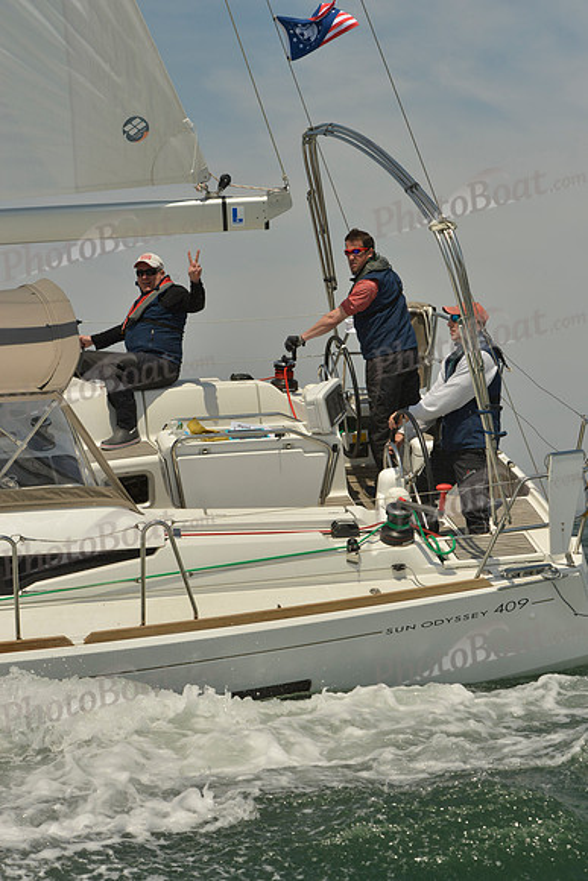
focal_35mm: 78
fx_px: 1910
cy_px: 440
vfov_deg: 26.0
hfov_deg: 17.5
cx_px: 294
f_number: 10
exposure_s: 1/1250
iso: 200
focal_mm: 78
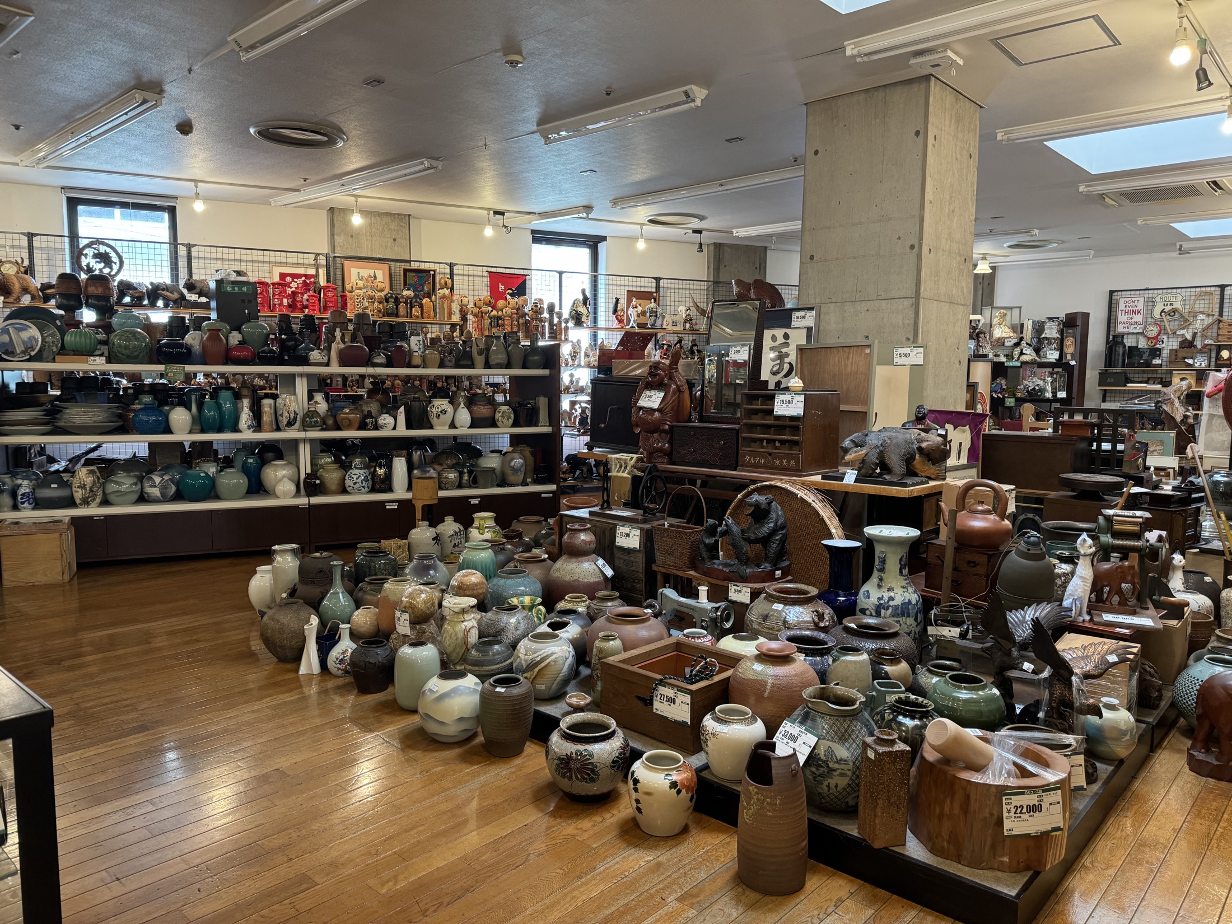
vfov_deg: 56.8
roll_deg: -0.5
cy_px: 462
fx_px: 854
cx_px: 616
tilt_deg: -5.7
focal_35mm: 24
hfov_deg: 71.6
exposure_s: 1/50
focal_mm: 6.76
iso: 400
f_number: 1.78
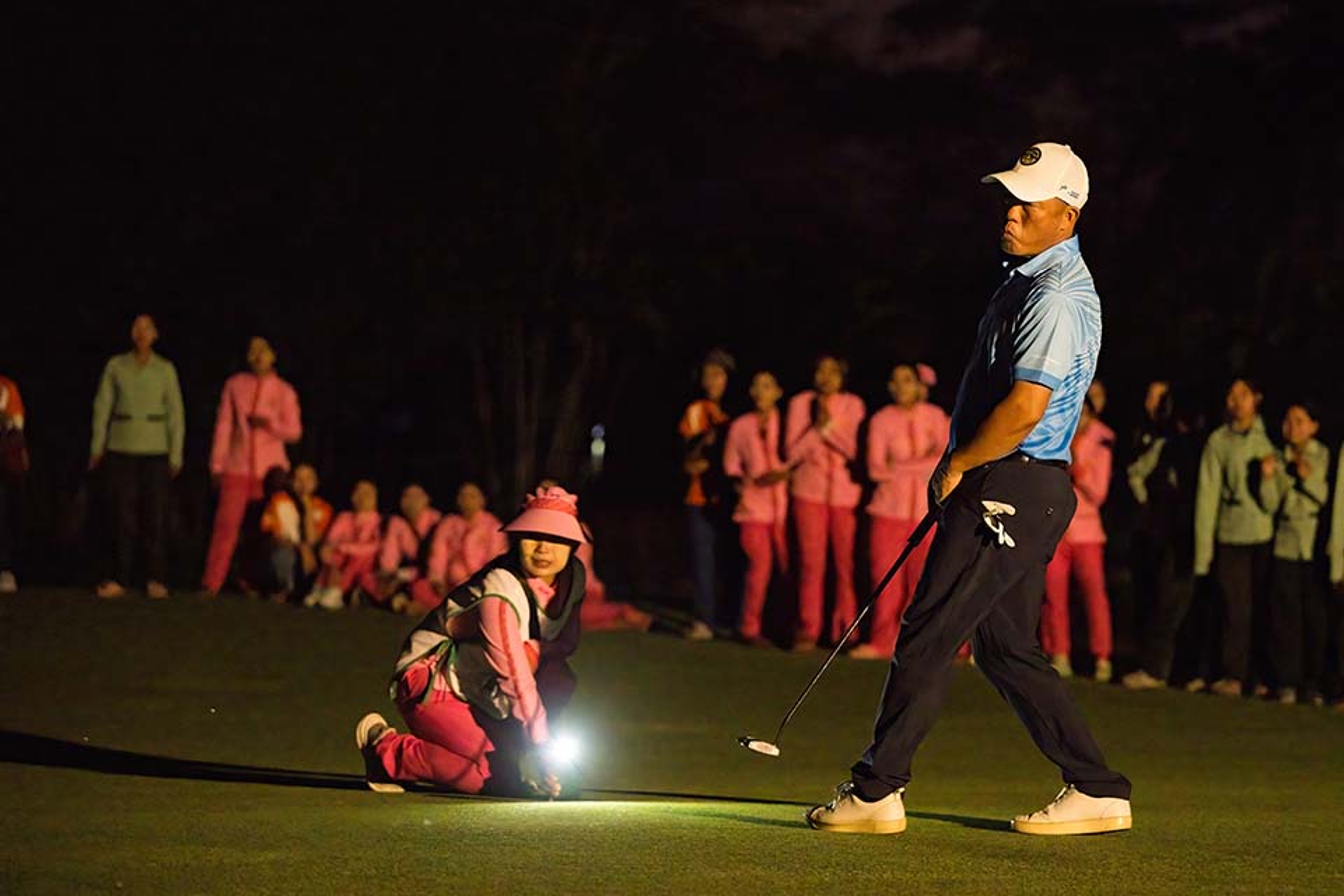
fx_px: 3733
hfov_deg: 20.4
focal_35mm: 100
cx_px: 672
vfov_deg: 13.7
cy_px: 448
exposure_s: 1/200
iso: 25600
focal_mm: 100
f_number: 2.8
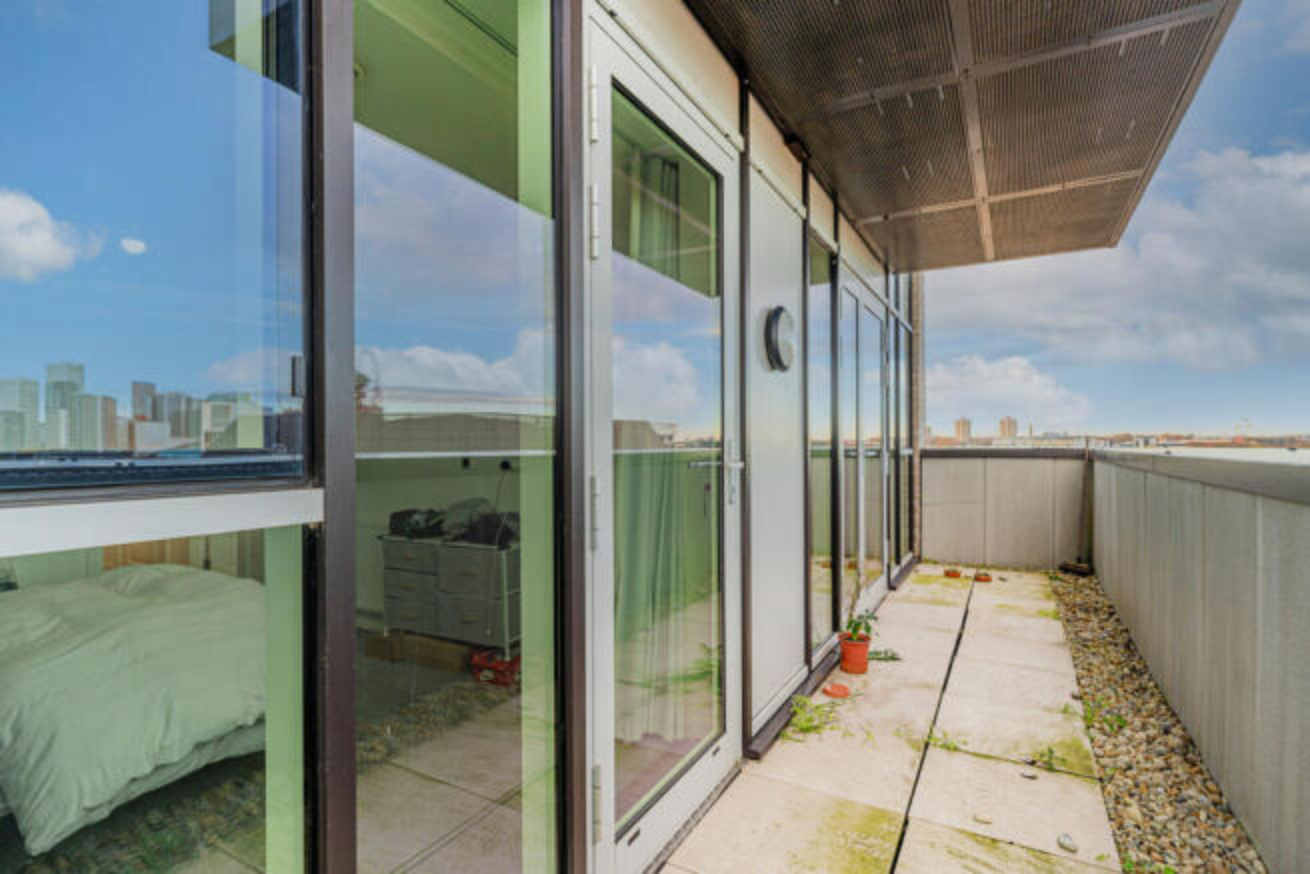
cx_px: 655
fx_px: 510
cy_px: 437
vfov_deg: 81.2
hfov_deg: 104.2
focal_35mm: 14
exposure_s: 1/100
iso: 100
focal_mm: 14
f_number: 4.5
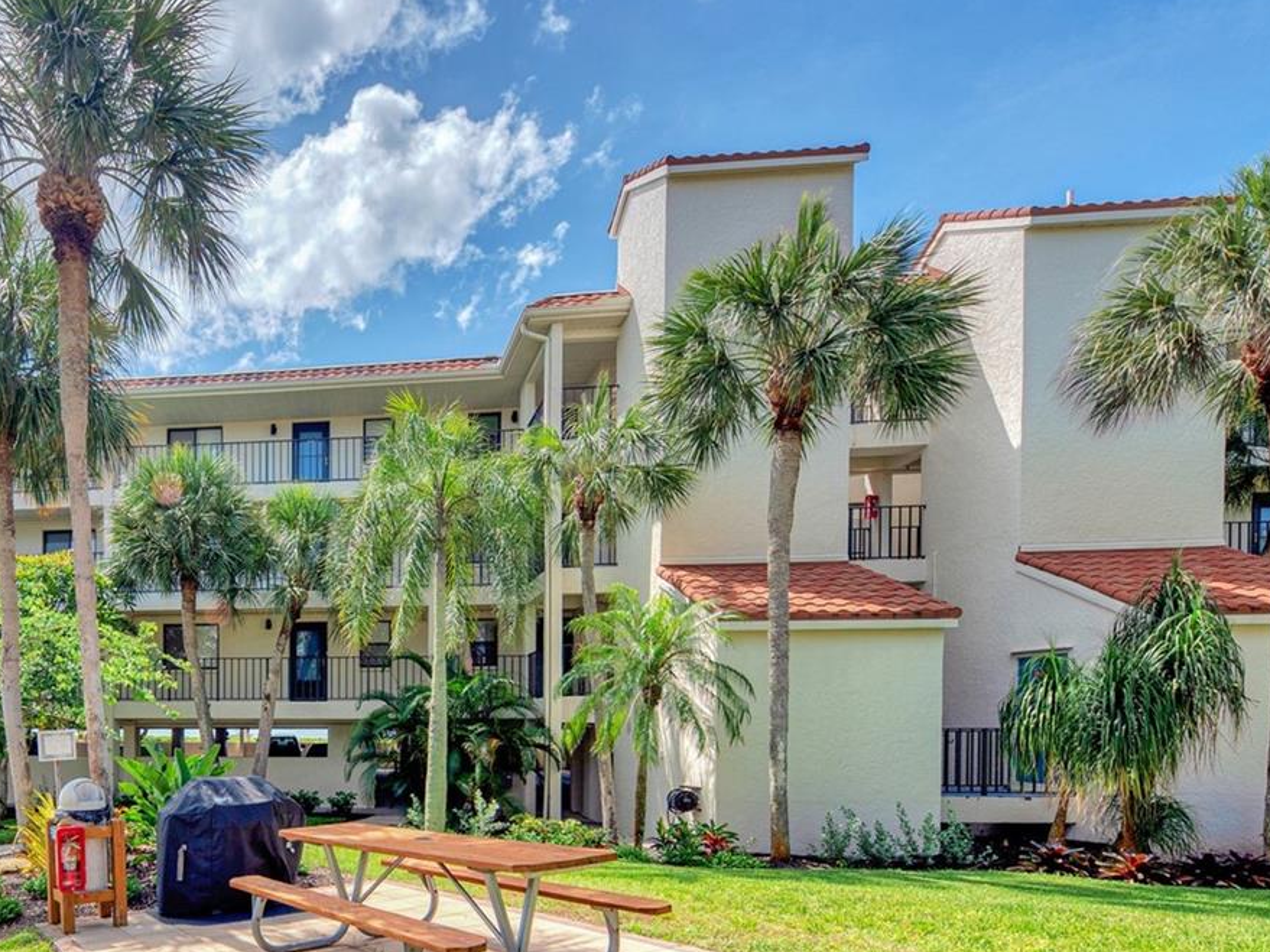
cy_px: 713
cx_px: 270
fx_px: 770
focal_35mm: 21
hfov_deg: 71.7
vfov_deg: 60.0
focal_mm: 12
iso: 100
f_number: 7.1
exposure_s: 1/3200
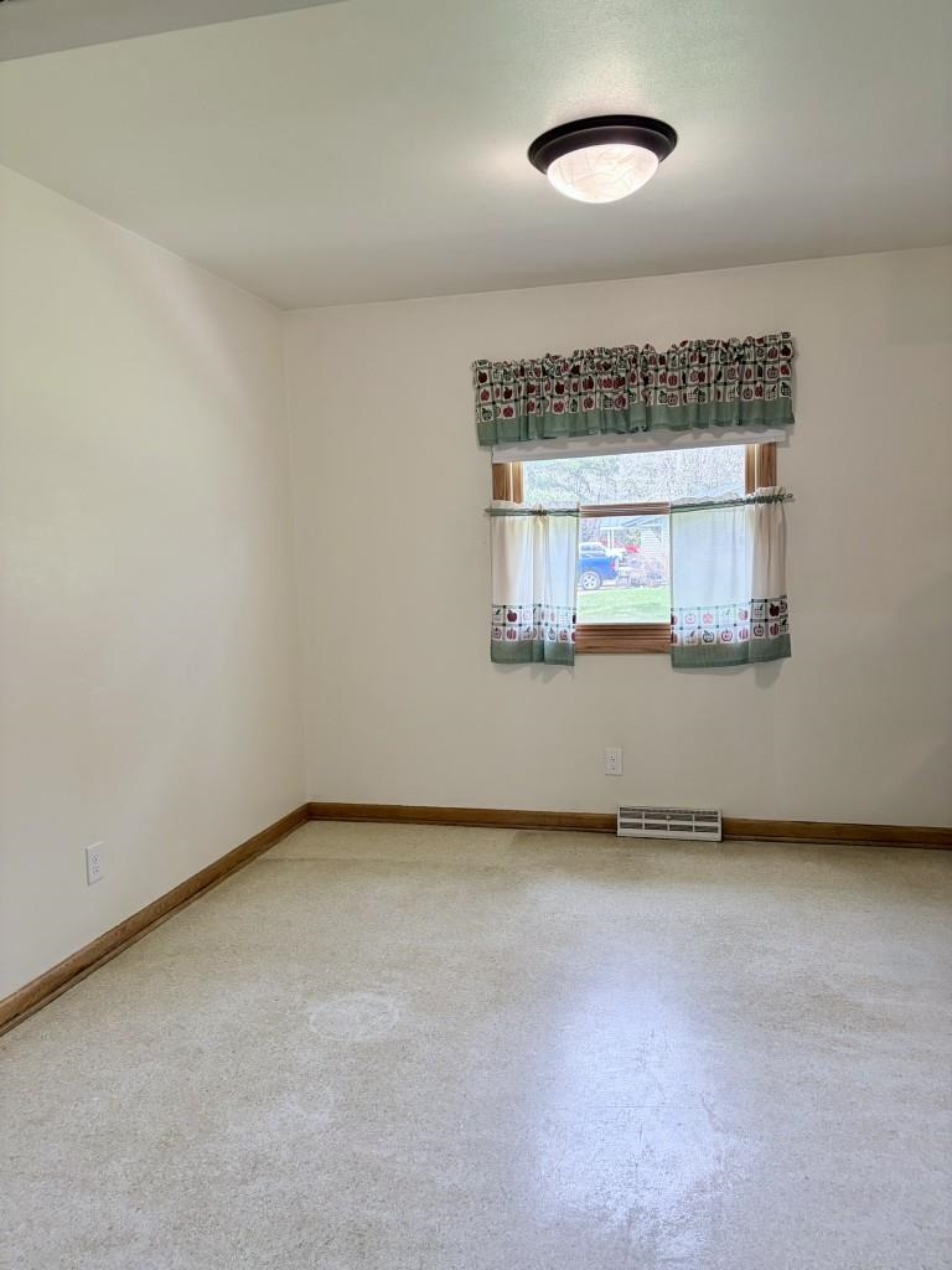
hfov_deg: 53.1
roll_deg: +1.8
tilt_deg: -4.8
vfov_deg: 67.3
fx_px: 953
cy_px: 635
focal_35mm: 26
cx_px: 476
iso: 125
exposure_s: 1/140
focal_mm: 5.96
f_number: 1.6
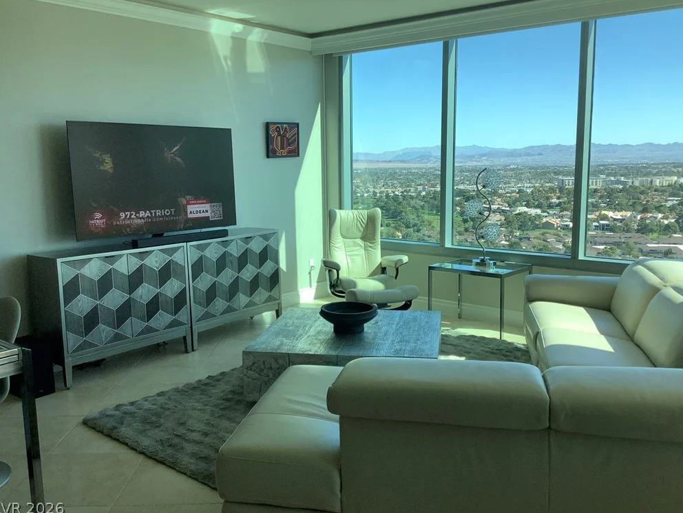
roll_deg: +0.1
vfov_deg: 44.2
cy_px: 255
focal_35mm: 32
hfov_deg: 56.8
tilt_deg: -9.6
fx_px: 631
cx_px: 342
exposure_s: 1/344
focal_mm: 3.3
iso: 25
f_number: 2.4
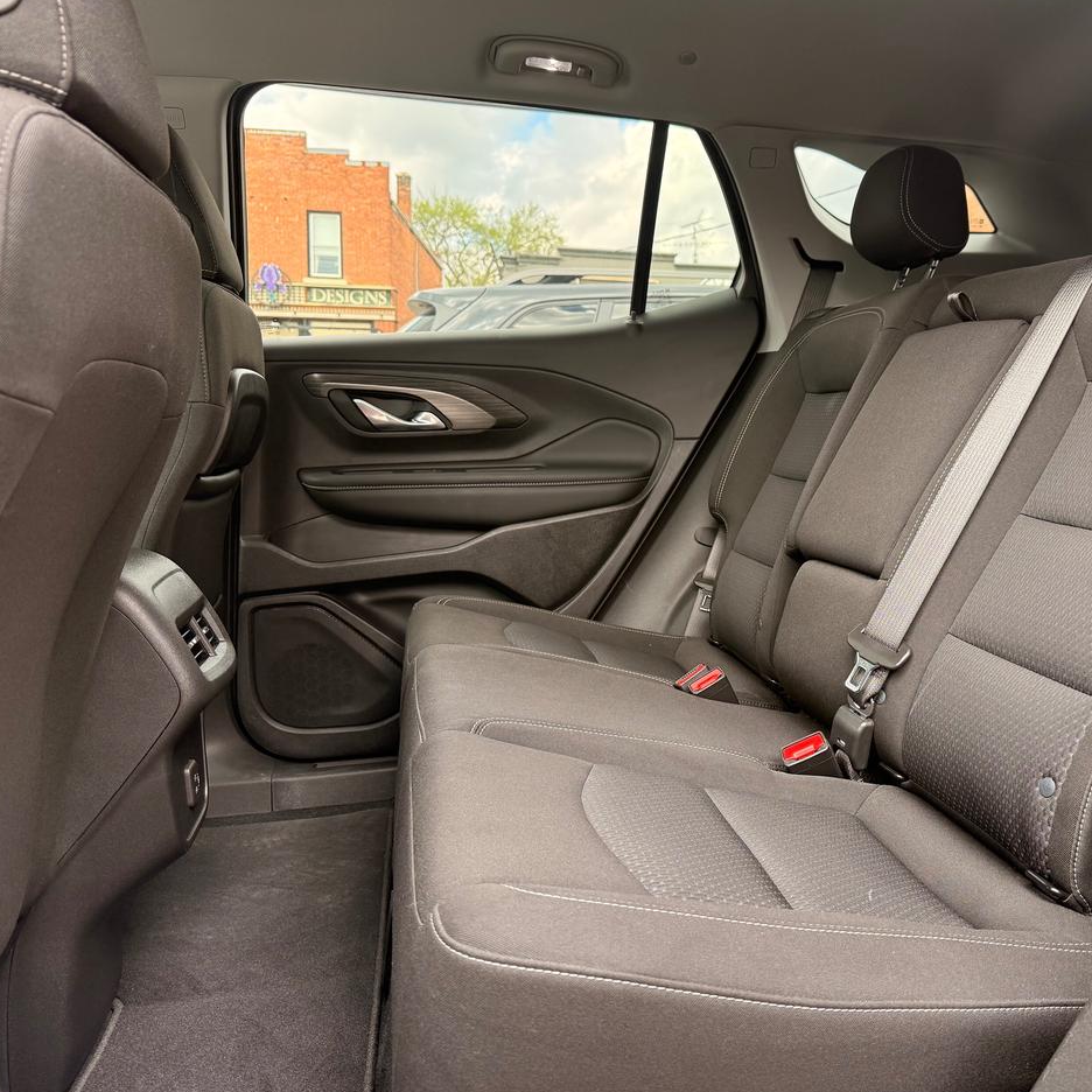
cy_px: 550
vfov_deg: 55.6
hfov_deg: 54.6
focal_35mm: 29
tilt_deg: -6.7
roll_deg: -1.8
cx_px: 719
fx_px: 1035
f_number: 1.78
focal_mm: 6.76
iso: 125
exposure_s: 1/243
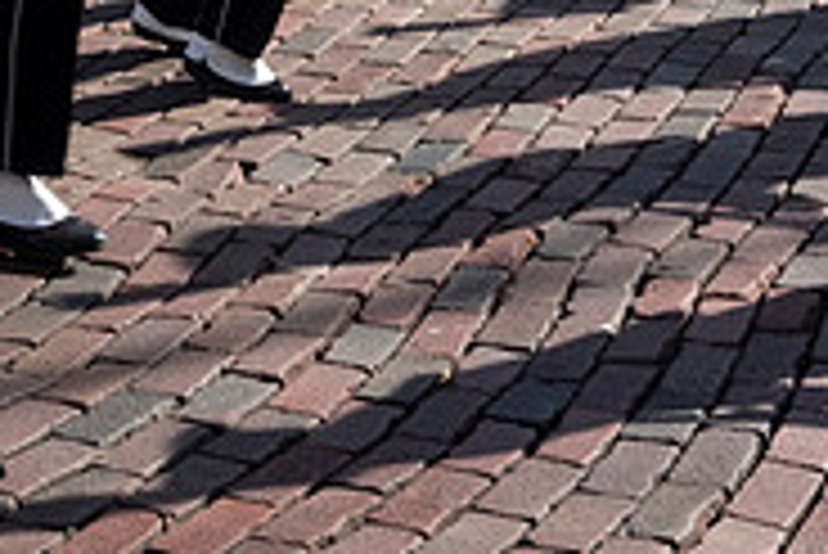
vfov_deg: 10.3
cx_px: 302
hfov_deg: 15.9
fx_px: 2969
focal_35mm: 129
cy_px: -304
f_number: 11
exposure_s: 1/200
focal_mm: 27
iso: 400
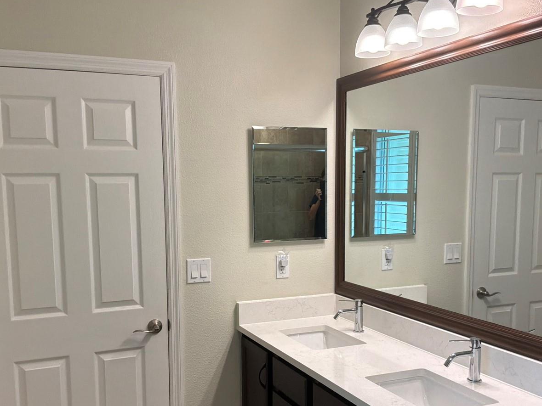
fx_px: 595
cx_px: 279
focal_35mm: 38
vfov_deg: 37.5
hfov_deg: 49.0
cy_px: 256
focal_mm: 3
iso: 64
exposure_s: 1/120
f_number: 1.8
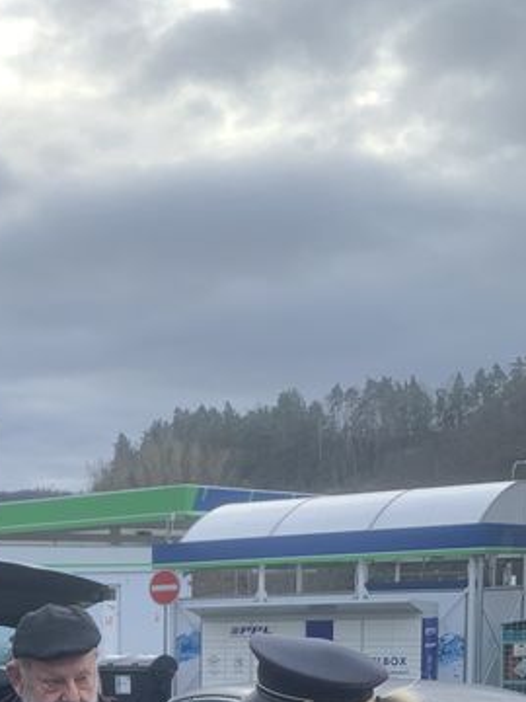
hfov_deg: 21.2
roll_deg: +2.1
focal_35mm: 65
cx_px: -89
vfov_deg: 26.9
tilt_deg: -7.5
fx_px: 1317
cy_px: 807
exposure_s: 1/337
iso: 25
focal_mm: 4.25
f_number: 1.8
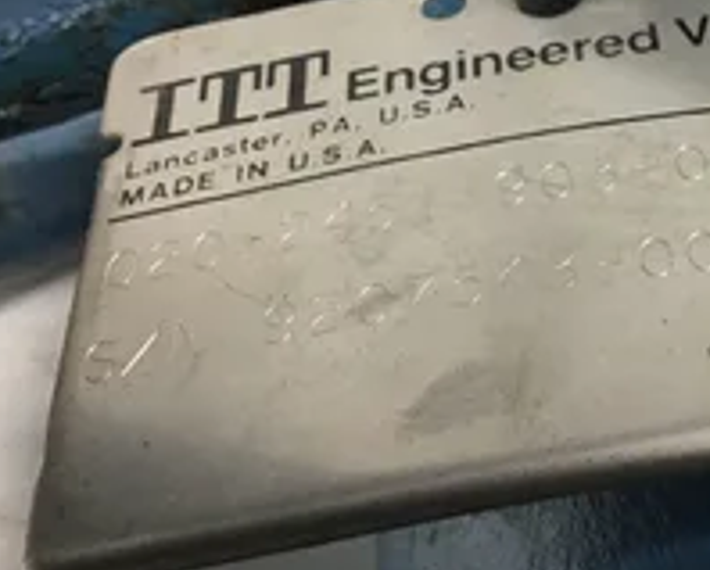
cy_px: 154
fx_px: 1284
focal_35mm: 61
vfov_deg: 24.8
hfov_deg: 29.6
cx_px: 638
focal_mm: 3.3
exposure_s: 1/40
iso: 25
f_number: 2.4
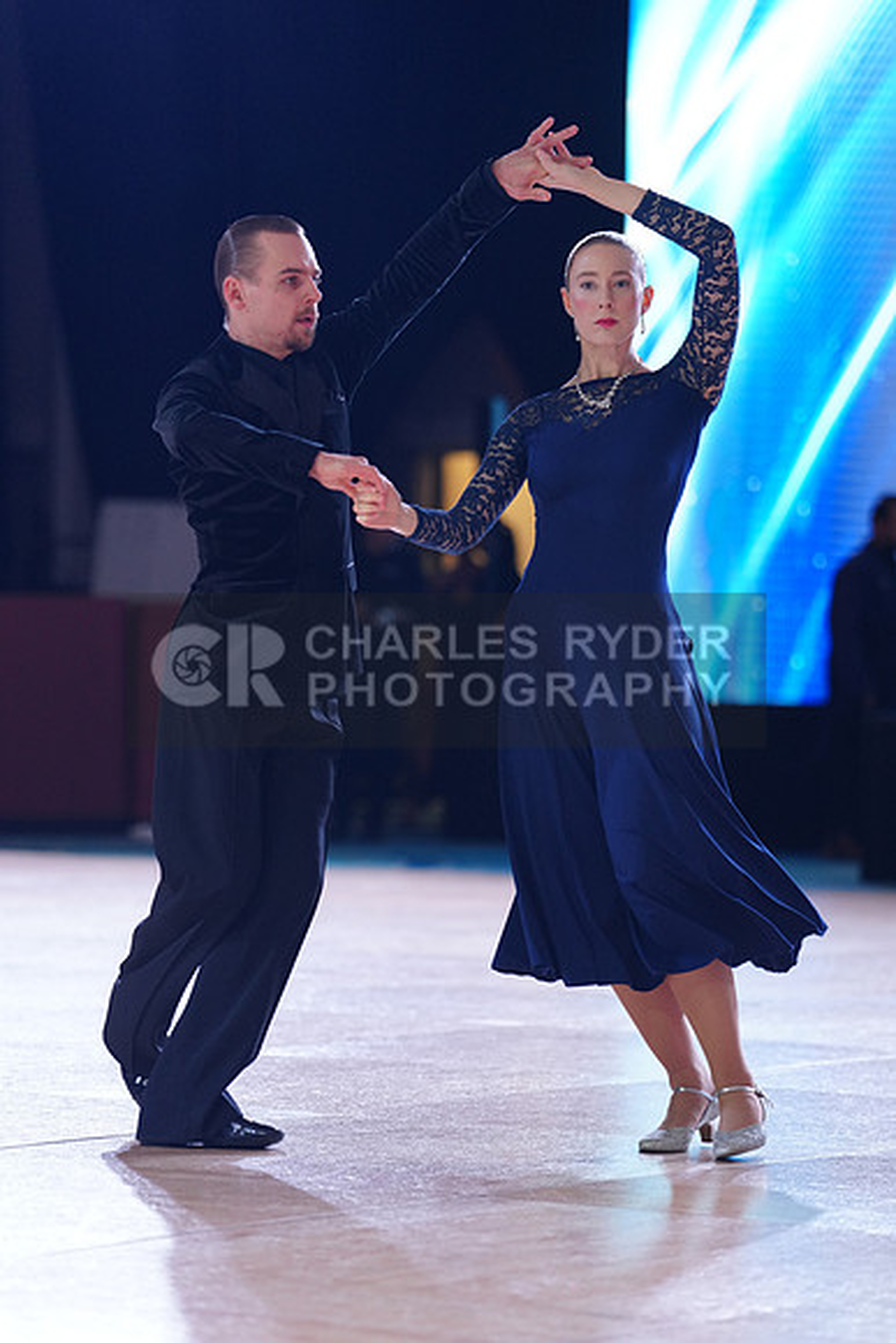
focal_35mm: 143
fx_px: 5335
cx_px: 448
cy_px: 672
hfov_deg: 9.6
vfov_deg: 14.3
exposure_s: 1/500
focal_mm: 143
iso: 1250
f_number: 2.8
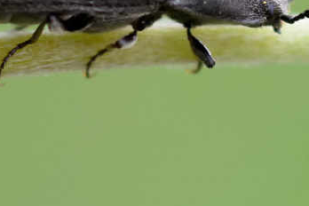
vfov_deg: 1.9
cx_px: 337
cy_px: 17
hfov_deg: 2.8
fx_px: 6216
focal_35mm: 724
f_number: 7.1
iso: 720
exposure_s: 1/320
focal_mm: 105
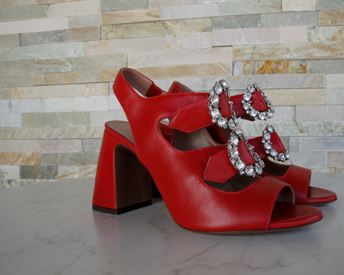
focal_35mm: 30
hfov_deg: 58.8
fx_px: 301
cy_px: 138
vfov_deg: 49.1
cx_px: 212
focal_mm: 17
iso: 200
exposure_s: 1/60
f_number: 8
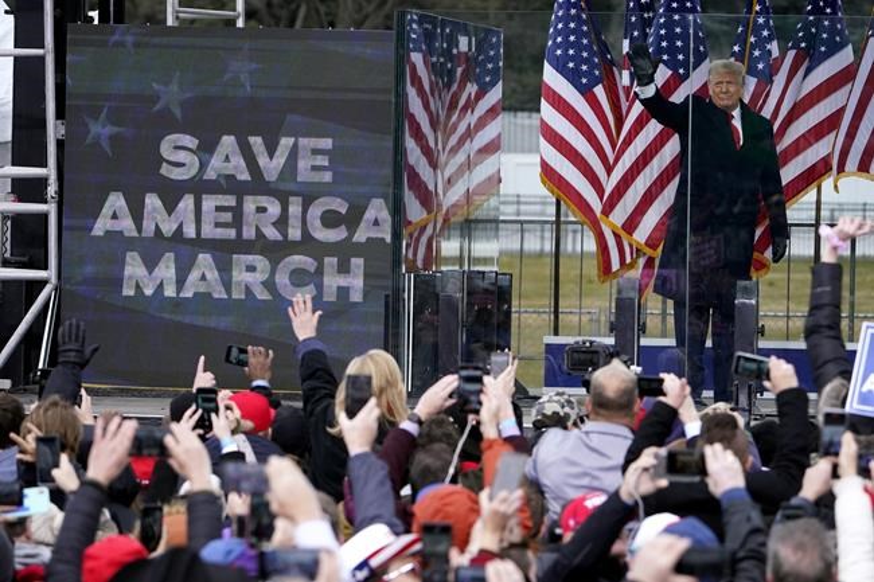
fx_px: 8203
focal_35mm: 338
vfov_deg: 4.1
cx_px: 437
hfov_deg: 6.1
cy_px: 291
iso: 3200
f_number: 9
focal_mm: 338
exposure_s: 1/1600
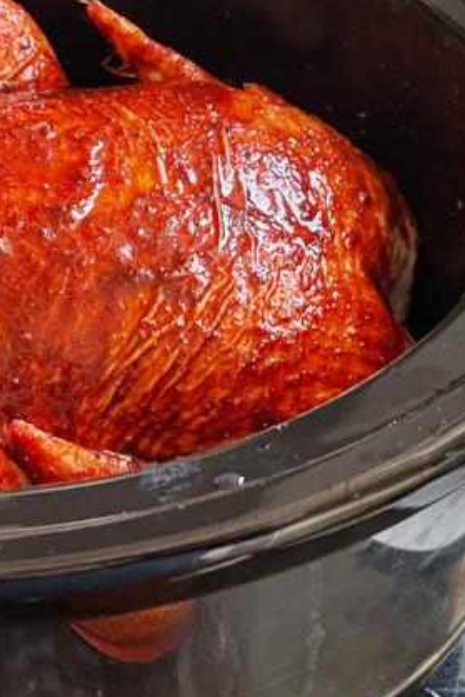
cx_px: 108
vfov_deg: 29.1
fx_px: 1336
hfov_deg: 19.6
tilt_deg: -55.4
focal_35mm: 69
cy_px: 450
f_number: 1.6
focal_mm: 4.2
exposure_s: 1/25
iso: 500
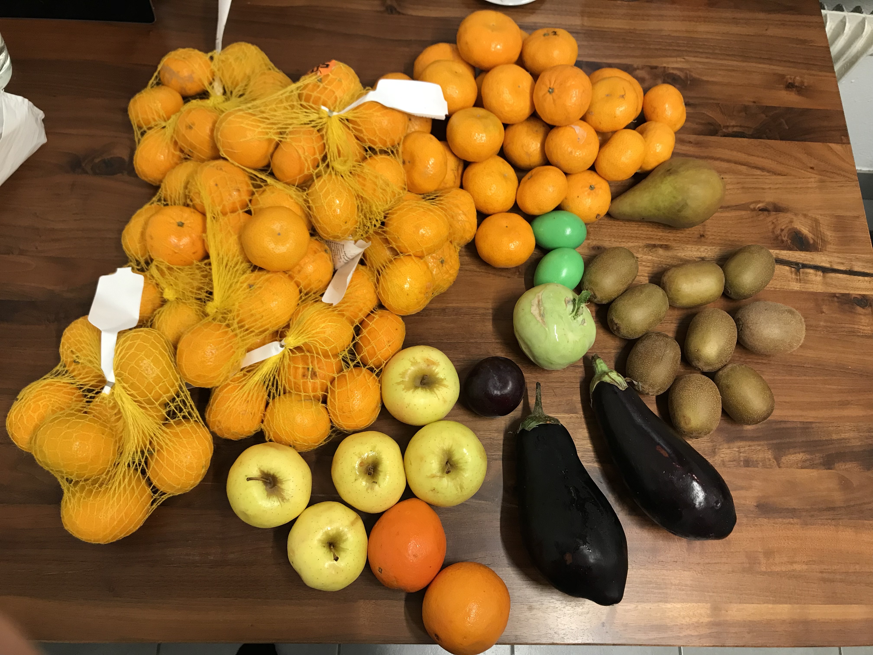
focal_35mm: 28
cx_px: 436
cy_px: 328
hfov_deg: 63.4
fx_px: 706
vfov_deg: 49.7
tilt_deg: -68.9
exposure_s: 1/20
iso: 40
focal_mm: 3.99
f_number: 1.8
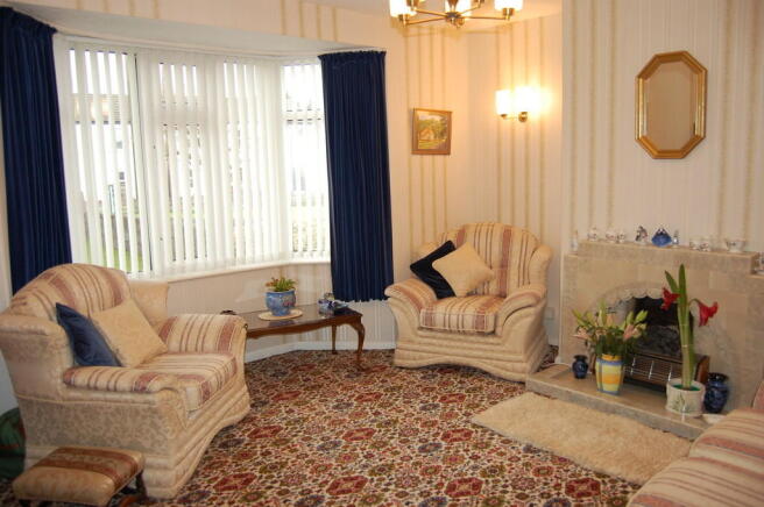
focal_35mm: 27
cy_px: 254
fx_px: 572
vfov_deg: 47.8
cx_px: 382
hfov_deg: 67.4
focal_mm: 18
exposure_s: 1/60
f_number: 3.5
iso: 400
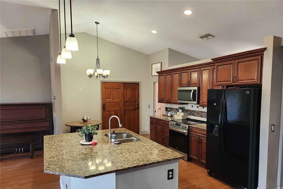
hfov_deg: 73.8
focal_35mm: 24
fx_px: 189
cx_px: 142
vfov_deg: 53.0
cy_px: 106
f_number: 1.8
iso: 160
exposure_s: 1/120
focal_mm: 5.4
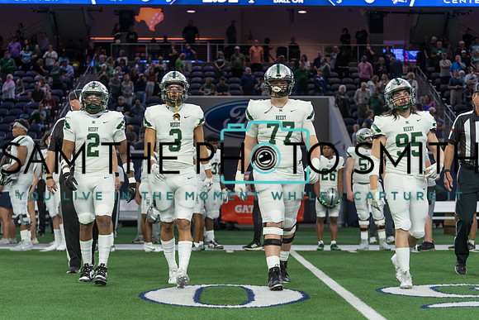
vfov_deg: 19.3
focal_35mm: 71
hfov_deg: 28.6
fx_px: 941
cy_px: 160
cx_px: 240
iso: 500
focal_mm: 70
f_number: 2.8
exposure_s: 1/320
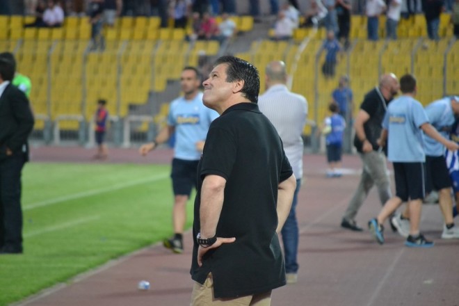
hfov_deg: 6.9
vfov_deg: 4.6
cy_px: 153
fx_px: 3825
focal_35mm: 300
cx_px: 230
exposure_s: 1/400
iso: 3200
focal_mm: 200
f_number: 5.6
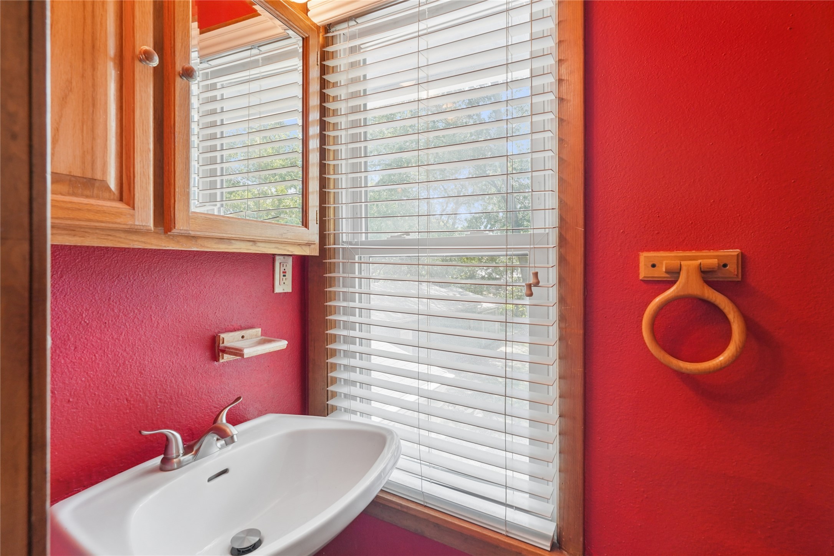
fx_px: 394
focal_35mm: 17
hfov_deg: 93.3
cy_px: 278
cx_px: 417
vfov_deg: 70.4
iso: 800
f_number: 9
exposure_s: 1/80
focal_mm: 17
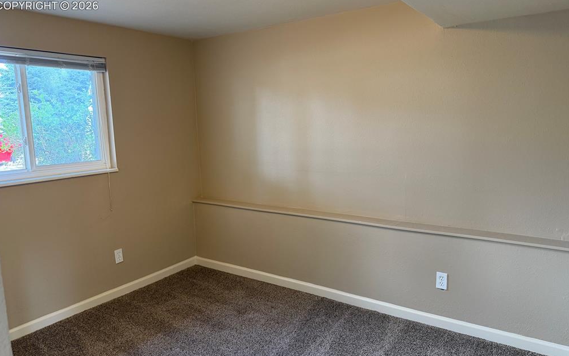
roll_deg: +1.7
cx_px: 280
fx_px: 403
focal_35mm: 26
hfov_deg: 70.4
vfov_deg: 47.6
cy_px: 178
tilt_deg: -7.5
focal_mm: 6.76
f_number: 1.78
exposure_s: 1/60
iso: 250
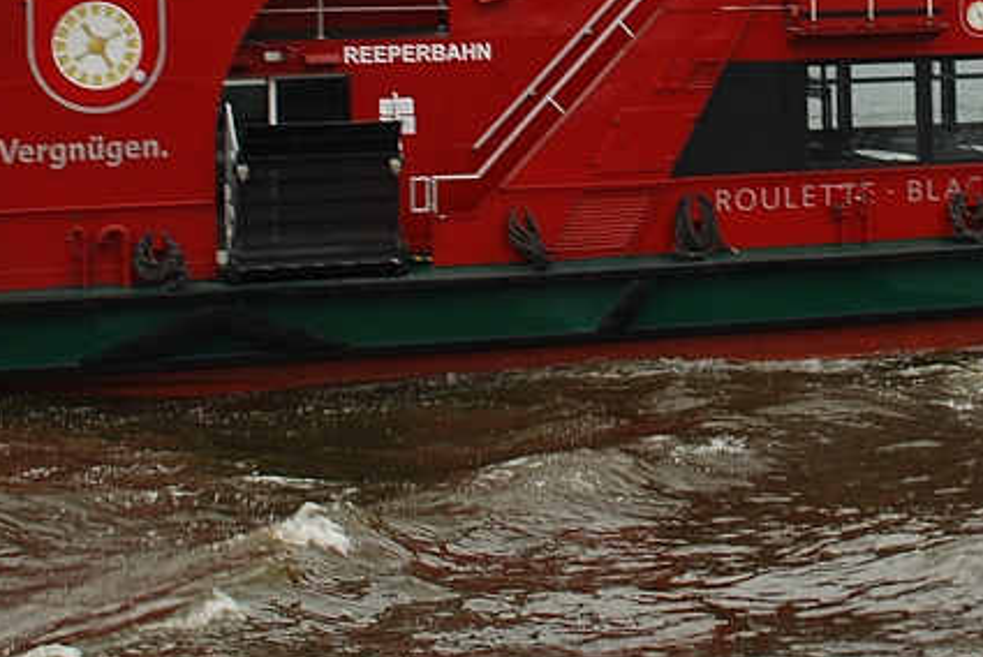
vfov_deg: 14.2
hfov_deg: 21.5
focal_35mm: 94
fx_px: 2568
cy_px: -94
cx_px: 731
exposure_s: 1/60
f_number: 5.6
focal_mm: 26
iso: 100
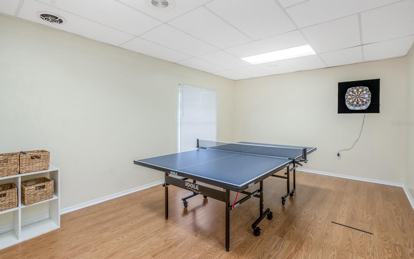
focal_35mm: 17
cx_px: 199
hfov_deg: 94.3
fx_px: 192
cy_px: 123
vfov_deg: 68.0
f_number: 5.6
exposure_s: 1/60
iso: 800
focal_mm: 16
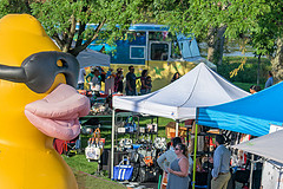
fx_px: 1179
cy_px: 151
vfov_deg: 9.1
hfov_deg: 13.6
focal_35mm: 150
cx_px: 32
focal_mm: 62
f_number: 4
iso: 64
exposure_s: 1/200
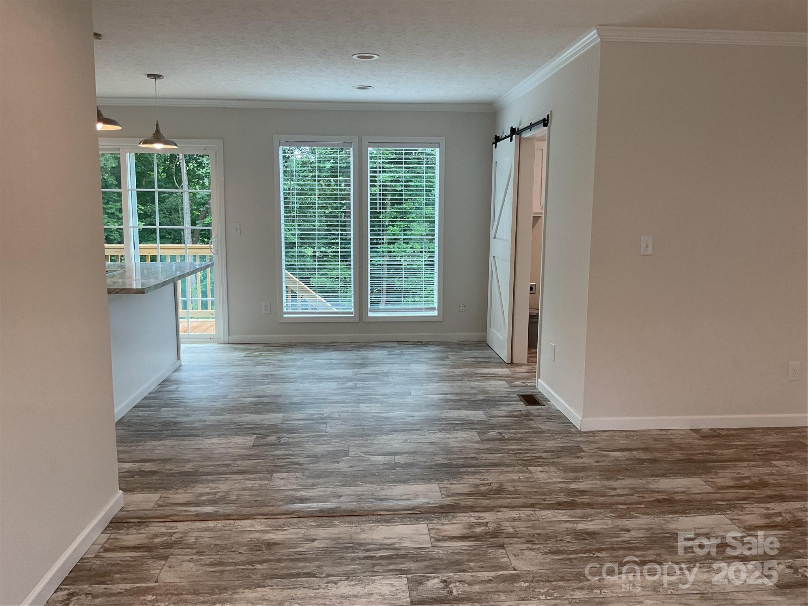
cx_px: 404
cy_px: 303
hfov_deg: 61.7
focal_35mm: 29
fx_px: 677
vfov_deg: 48.2
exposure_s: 1/120
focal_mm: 3
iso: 64
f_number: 1.8
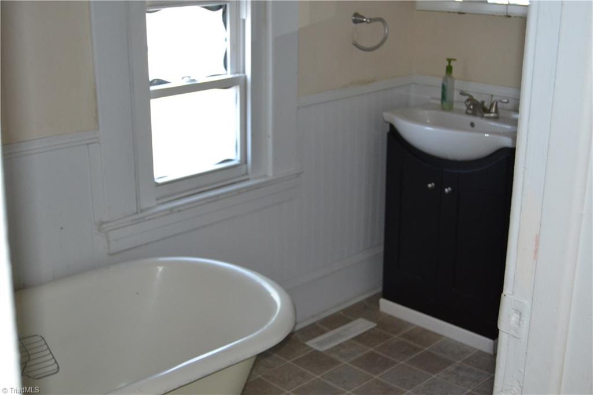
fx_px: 840
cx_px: 296
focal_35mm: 51
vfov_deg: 26.5
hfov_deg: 38.9
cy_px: 198
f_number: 4.5
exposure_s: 1/60
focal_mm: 34
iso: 1400
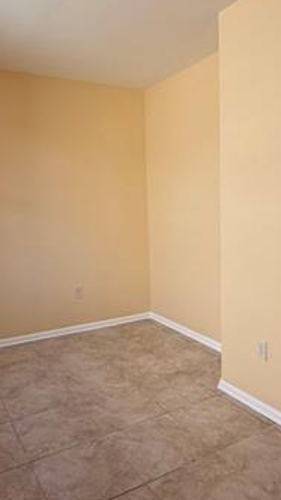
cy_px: 223
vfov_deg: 65.9
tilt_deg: -2.4
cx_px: 131
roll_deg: +2.0
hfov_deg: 40.1
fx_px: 385
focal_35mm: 29
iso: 160
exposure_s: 1/121
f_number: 2.2
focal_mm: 2.22
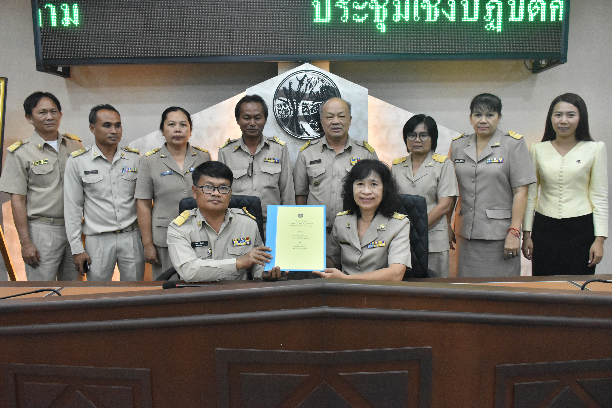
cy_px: 204
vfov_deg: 47.9
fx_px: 459
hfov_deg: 67.4
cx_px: 306
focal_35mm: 27
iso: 2500
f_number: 5
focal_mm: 18
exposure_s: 1/125
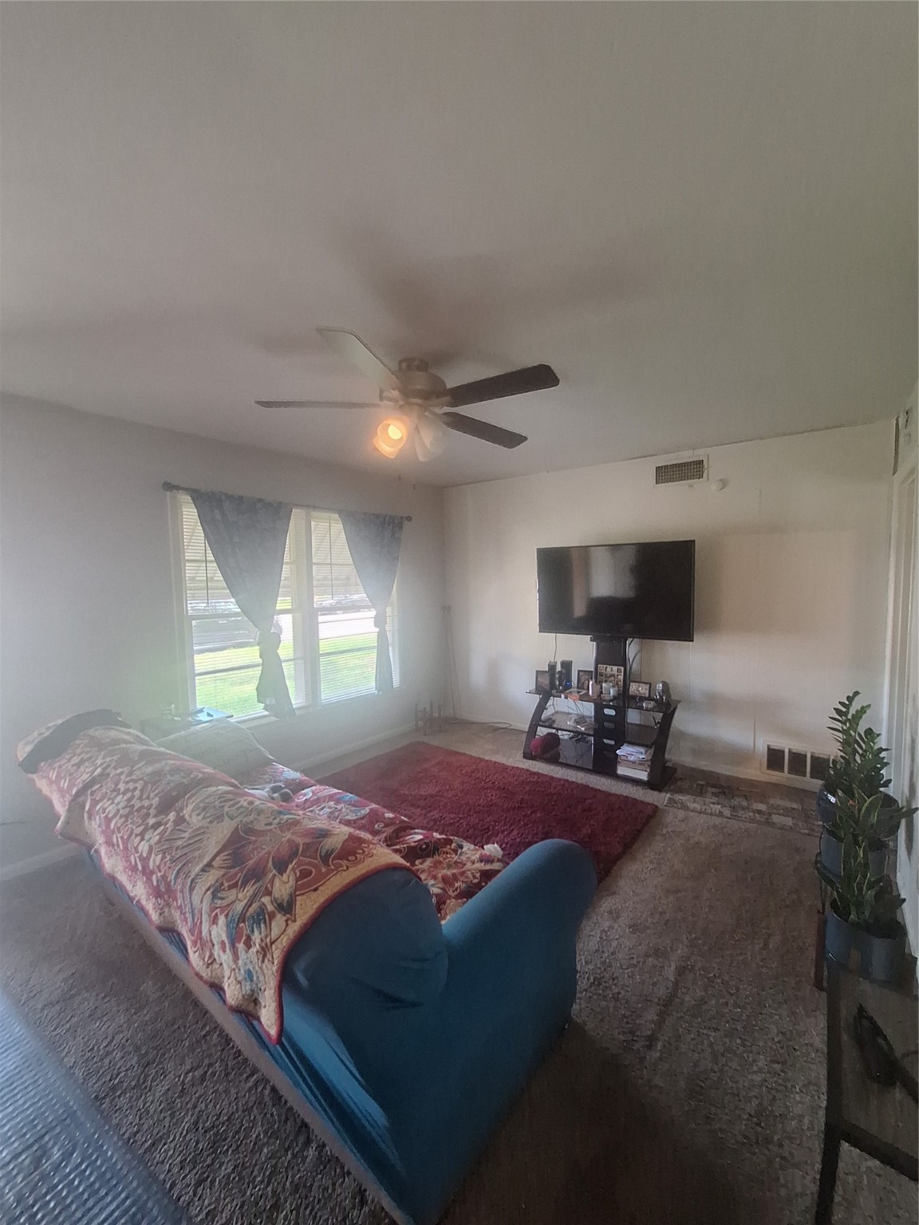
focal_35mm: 13
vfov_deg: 106.2
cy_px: 612
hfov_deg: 89.9
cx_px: 460
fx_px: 460
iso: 250
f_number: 2.2
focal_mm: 1.74
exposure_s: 1/25
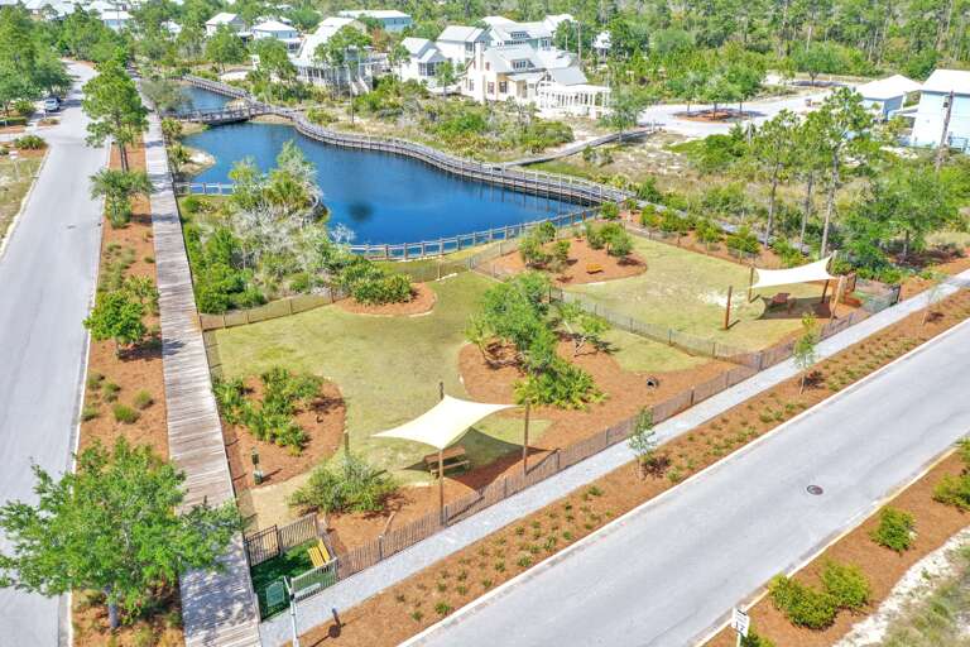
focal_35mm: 28
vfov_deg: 46.4
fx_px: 754
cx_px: 485
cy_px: 324
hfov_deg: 65.5
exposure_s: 1/320
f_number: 5
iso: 100
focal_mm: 10.26
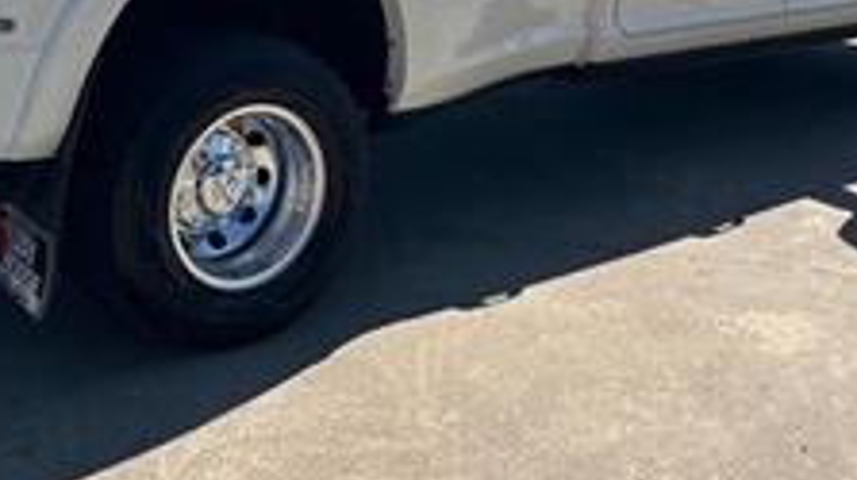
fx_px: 1453
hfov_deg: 32.8
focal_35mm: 64
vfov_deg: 18.5
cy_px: 46
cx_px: 365
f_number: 1.5
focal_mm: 5.7
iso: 50
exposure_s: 1/4630
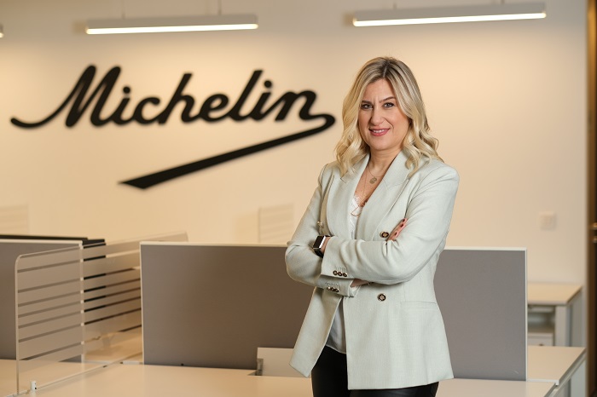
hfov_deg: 24.2
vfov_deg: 16.2
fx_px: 1392
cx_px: 298
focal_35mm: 84
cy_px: 198
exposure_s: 1/125
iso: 160
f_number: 2.2
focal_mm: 56
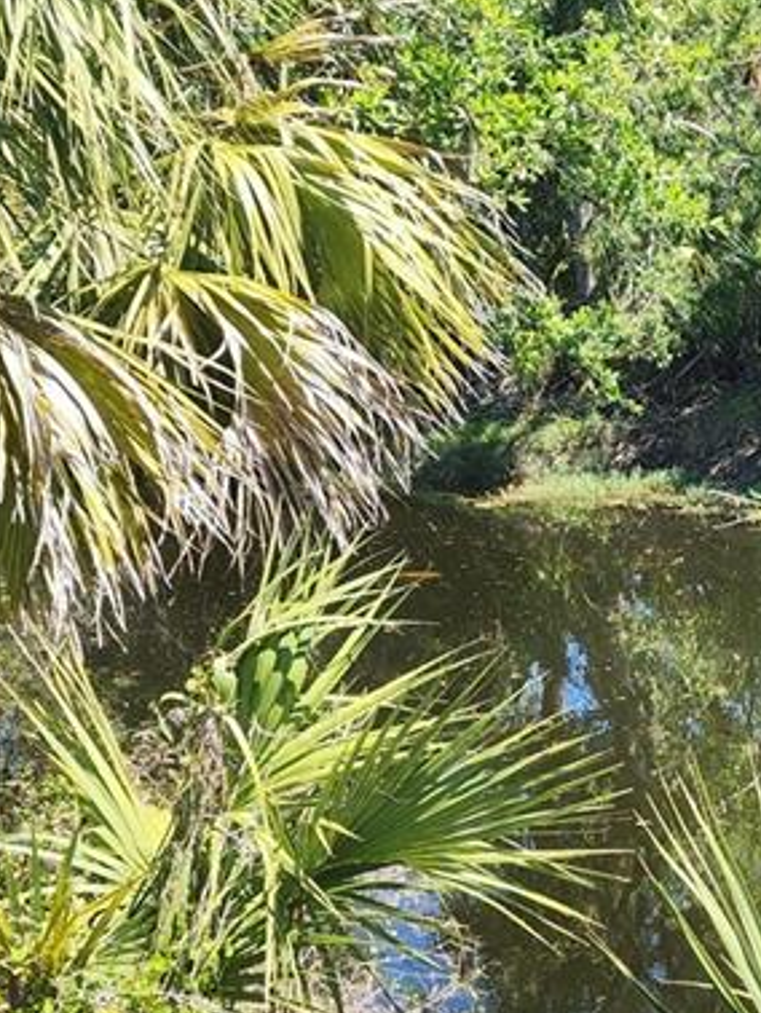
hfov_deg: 18.7
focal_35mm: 73
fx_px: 2137
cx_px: 1002
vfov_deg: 26.4
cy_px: 742
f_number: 1.8
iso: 12
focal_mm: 6.4
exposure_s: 1/332
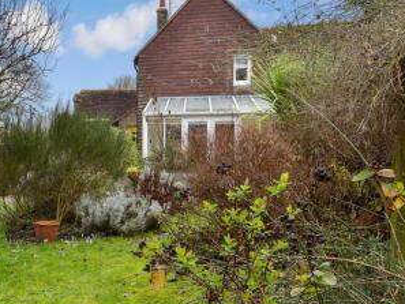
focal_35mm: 37
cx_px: 100
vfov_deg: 38.5
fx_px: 433
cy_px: 183
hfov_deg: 48.1
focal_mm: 16
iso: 200
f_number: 8
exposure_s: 1/125
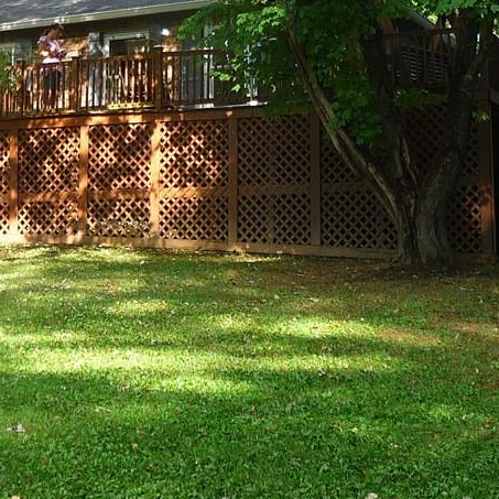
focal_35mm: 86
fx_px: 1403
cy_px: 80
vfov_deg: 19.9
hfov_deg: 19.8
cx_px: 65
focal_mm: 5.3
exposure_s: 1/125
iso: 100
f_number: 3.5
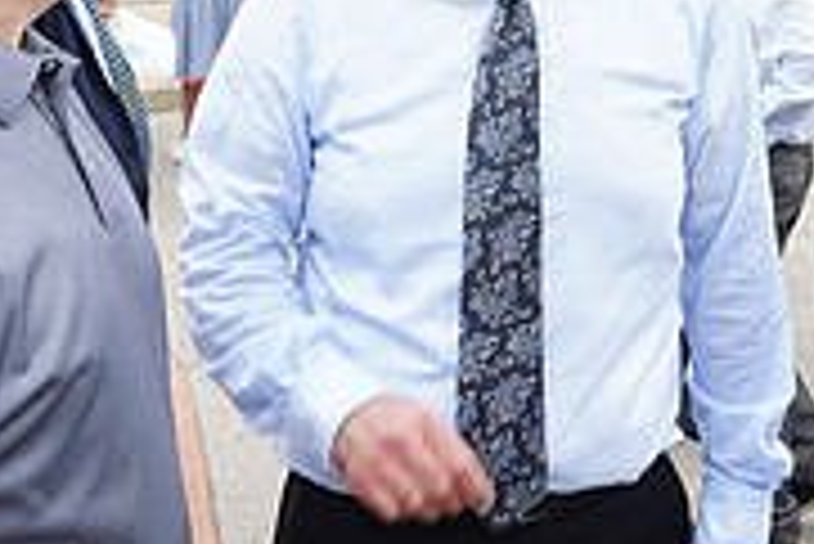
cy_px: -115
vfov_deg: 16.9
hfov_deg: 26.3
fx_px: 1742
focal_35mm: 77
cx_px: 468
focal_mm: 24
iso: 200
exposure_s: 1/250
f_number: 4.5
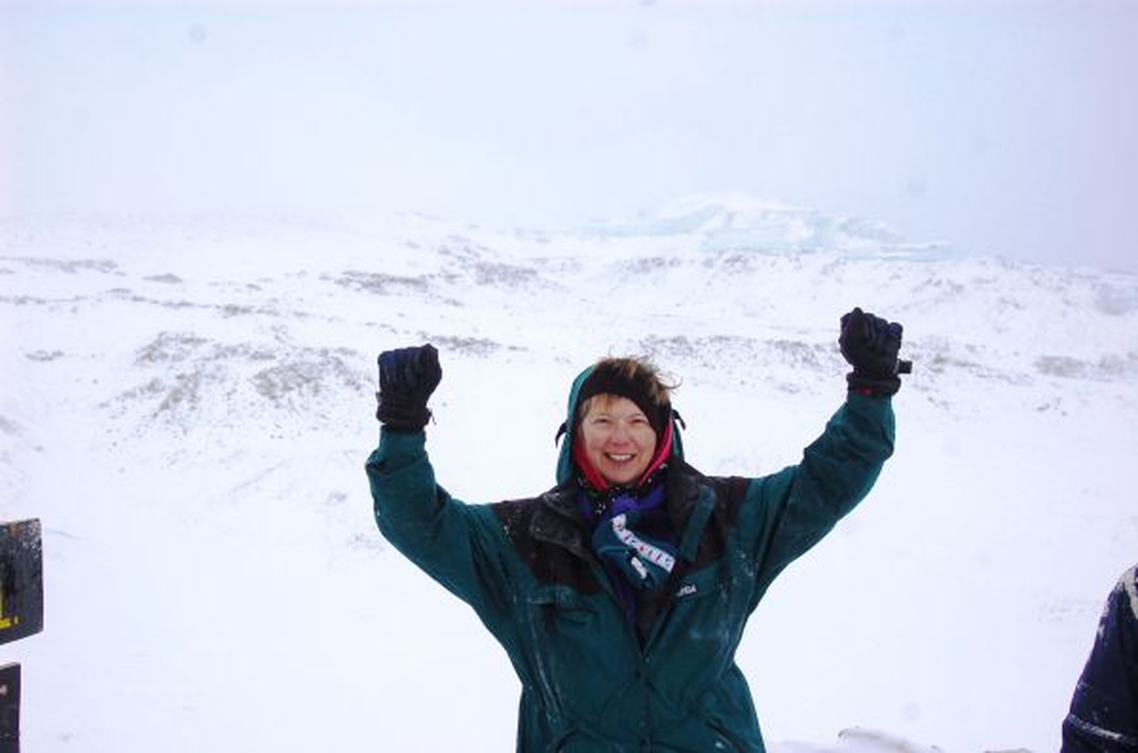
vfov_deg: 25.6
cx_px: 569
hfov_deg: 37.9
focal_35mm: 52
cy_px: 376
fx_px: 1656
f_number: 5.6
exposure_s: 1/125
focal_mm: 35
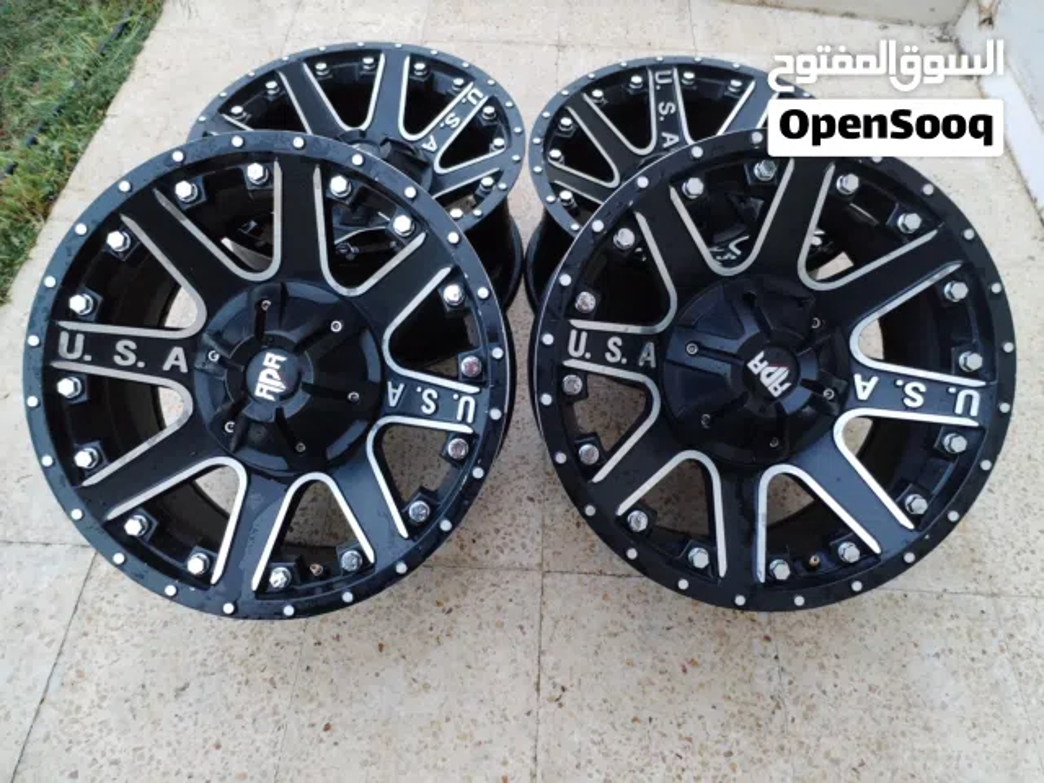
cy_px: 392
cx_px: 522
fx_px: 875
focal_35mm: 29
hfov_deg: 61.7
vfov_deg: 48.2
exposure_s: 1/25
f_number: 1.8
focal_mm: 4.75
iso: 848
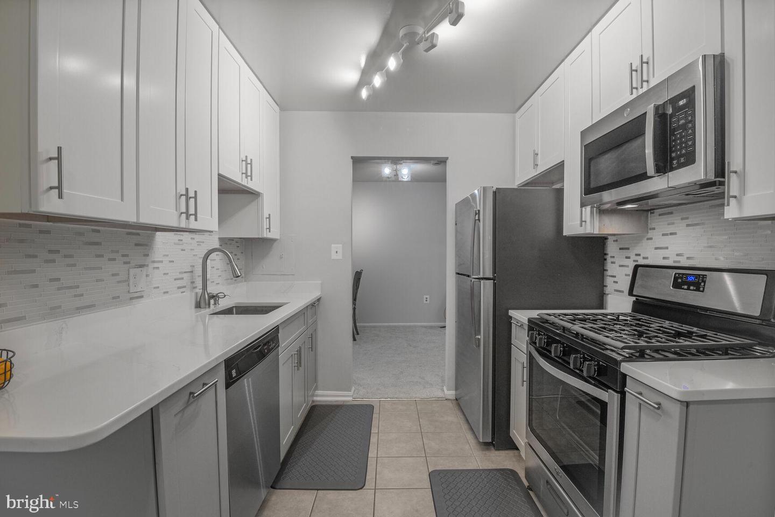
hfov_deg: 96.7
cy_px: 258
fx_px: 344
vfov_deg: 73.7
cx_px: 388
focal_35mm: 16
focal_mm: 16
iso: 400
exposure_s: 1/8
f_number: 8
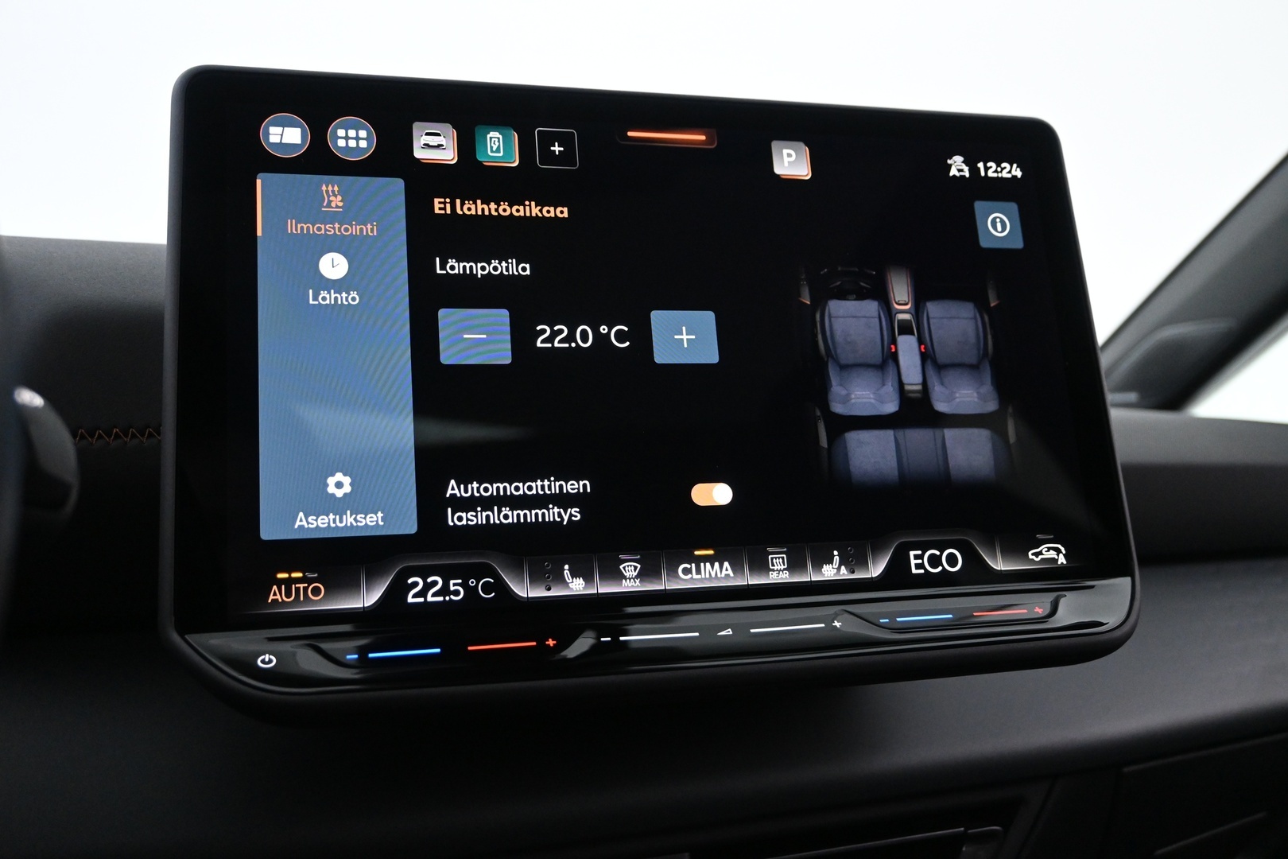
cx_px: 644
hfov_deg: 59.5
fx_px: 1127
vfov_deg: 41.7
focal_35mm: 32
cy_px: 430
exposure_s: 1/50
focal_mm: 21
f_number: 4
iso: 3200
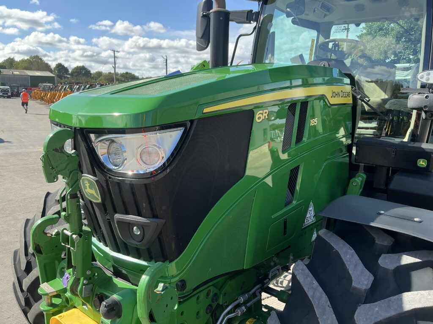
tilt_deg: -10.7
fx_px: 350
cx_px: 216
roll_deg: -1.7
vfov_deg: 49.7
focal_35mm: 28
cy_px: 162
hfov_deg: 63.4
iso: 25
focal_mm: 3
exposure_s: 1/627
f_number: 1.8
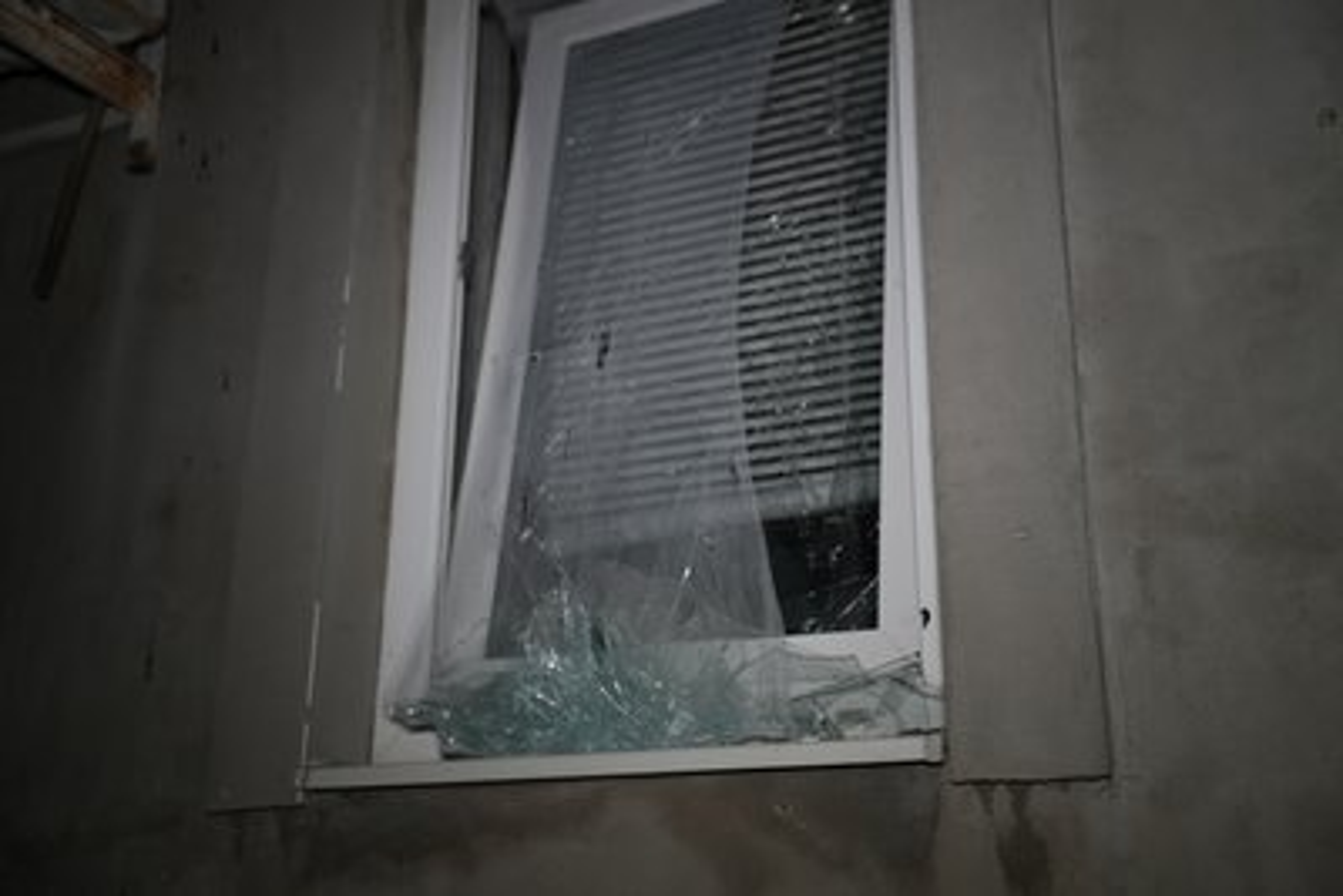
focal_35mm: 39
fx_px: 1455
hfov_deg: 49.5
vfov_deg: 34.2
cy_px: 448
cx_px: 672
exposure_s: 1/250
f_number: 2.8
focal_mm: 39
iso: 400
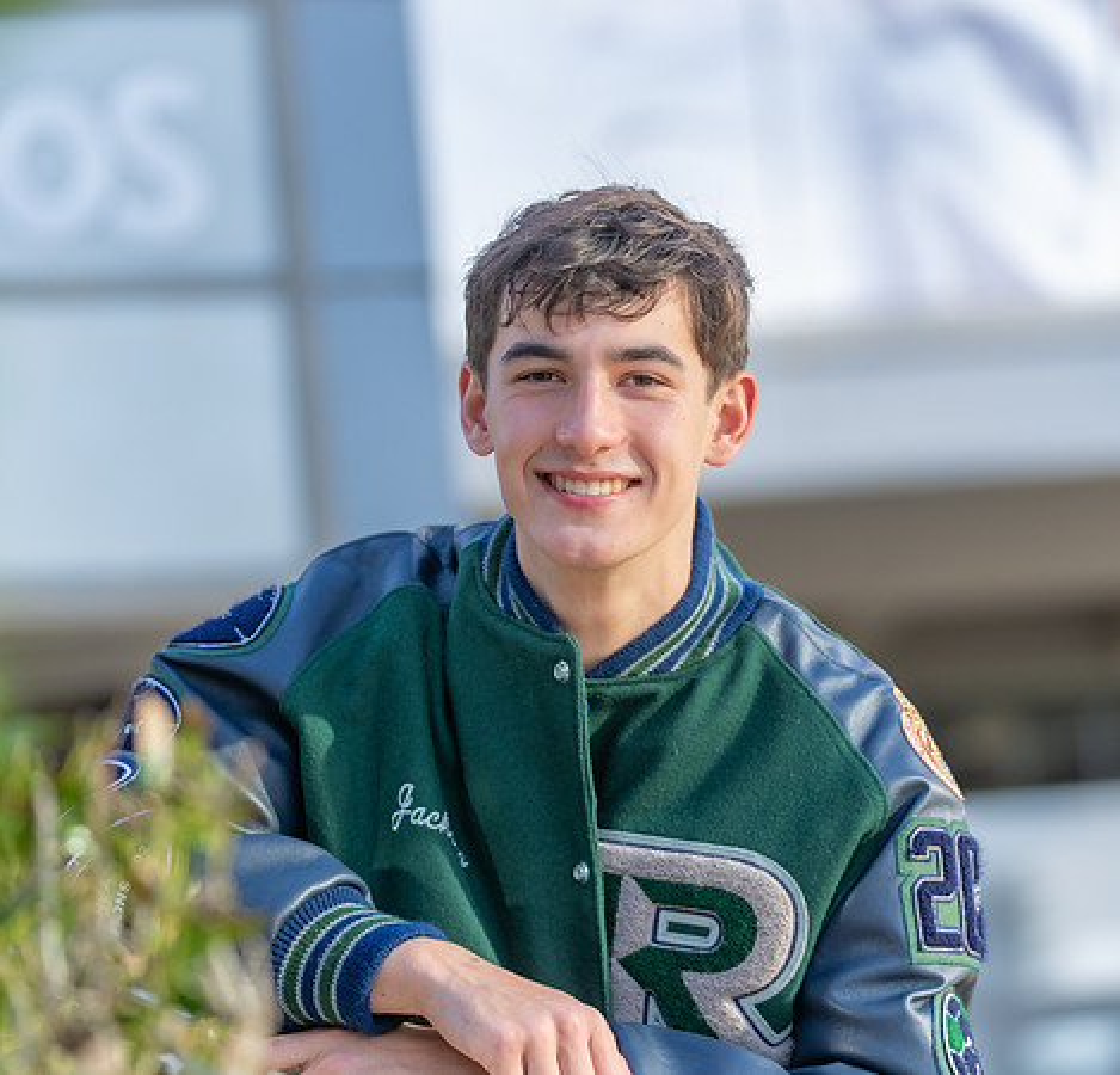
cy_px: 540
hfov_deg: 12.3
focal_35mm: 145
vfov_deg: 11.8
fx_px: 5197
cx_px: 545
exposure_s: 1/500
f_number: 2.8
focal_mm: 113
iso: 200
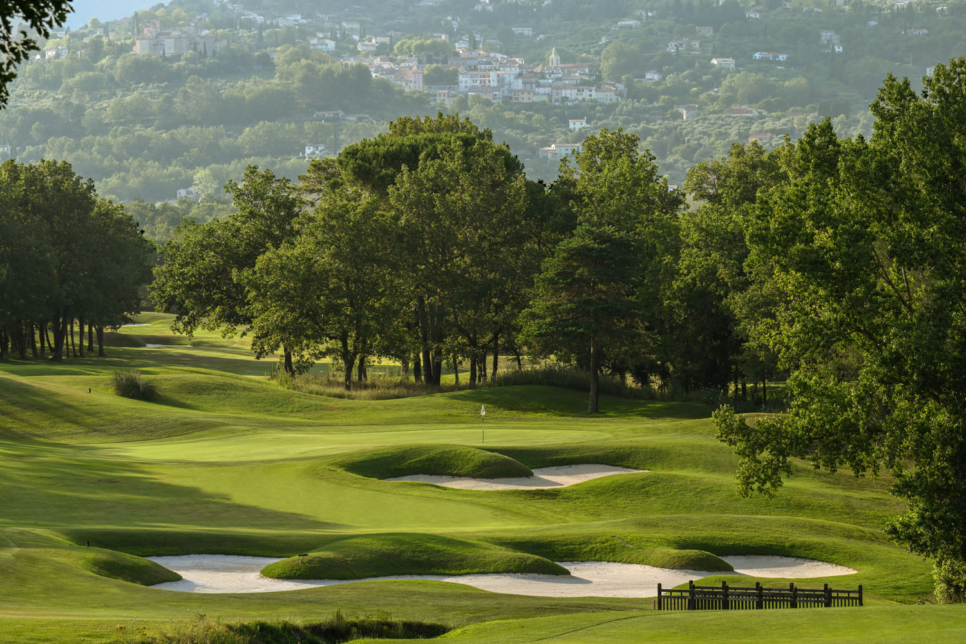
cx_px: 483
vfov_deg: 7.4
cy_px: 322
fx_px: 4964
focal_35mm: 185
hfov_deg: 11.1
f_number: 11
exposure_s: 1/125
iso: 200
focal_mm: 185
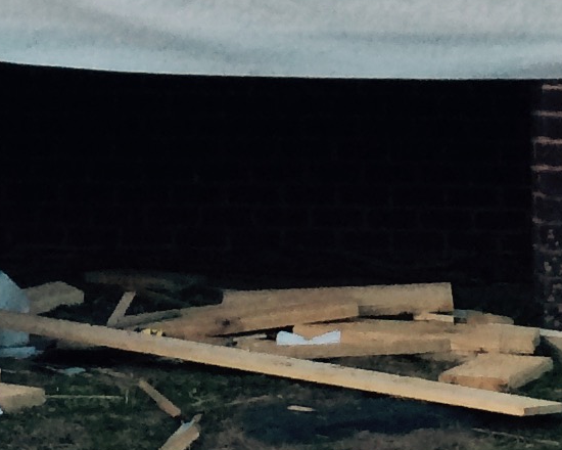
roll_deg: -0.2
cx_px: 115
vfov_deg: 8.8
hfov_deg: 11.4
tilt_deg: +6.4
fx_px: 2794
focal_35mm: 168
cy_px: -347
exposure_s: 1/30
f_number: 2.2
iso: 40
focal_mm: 4.15
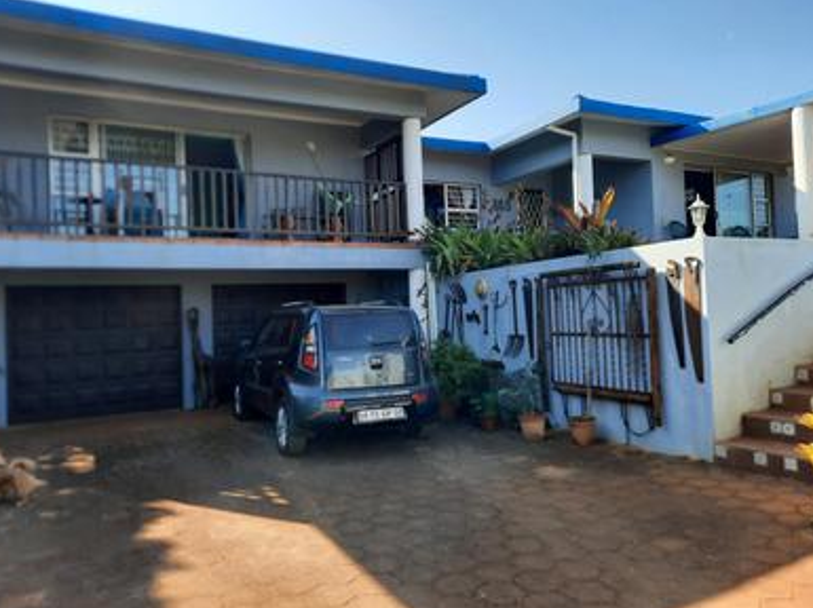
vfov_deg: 53.0
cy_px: 306
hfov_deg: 67.3
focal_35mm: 26
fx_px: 610
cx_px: 397
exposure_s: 1/205
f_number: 2
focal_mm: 4.6
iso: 32
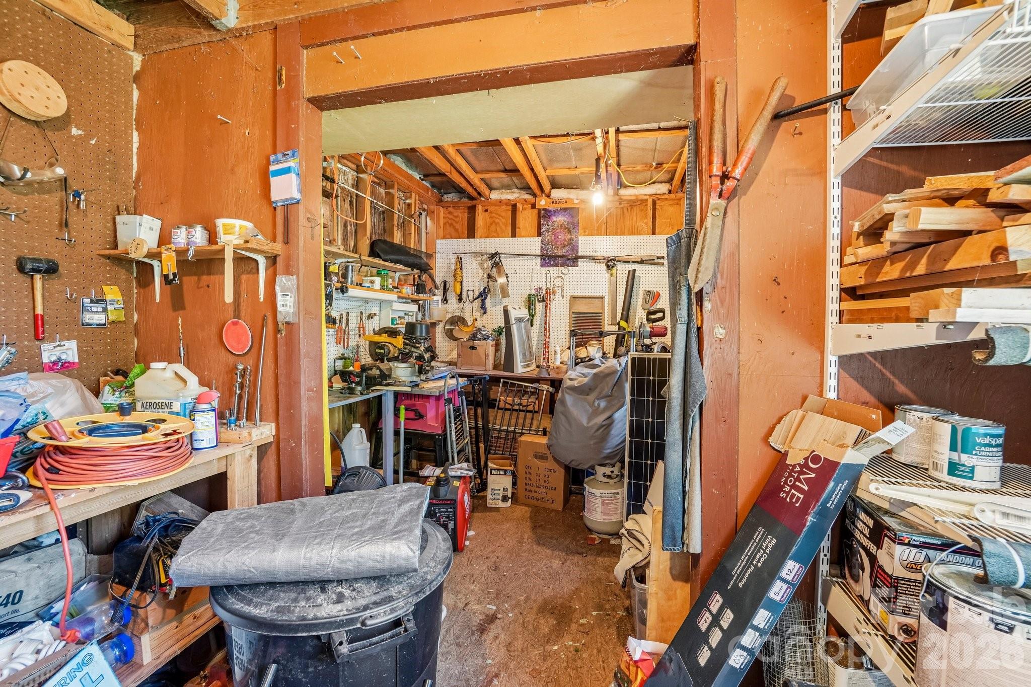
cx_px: 516
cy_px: 344
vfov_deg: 77.3
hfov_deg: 100.4
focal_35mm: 15
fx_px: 430
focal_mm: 10
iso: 400
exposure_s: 1/2
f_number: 8
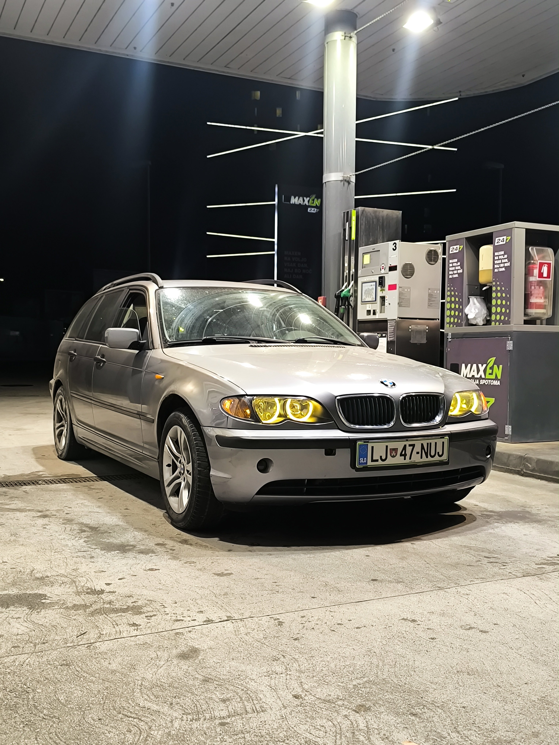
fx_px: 754
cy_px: 372
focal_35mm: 35
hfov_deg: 40.7
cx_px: 280
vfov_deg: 52.6
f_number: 1.65
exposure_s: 1/50
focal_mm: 6.14
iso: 800
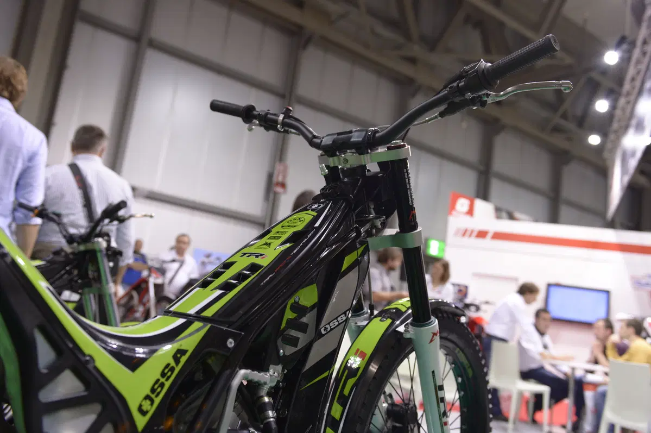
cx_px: 326
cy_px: 216
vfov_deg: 41.0
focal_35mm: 32
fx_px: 578
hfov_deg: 58.8
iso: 1250
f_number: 3.5
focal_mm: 32
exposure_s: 1/125
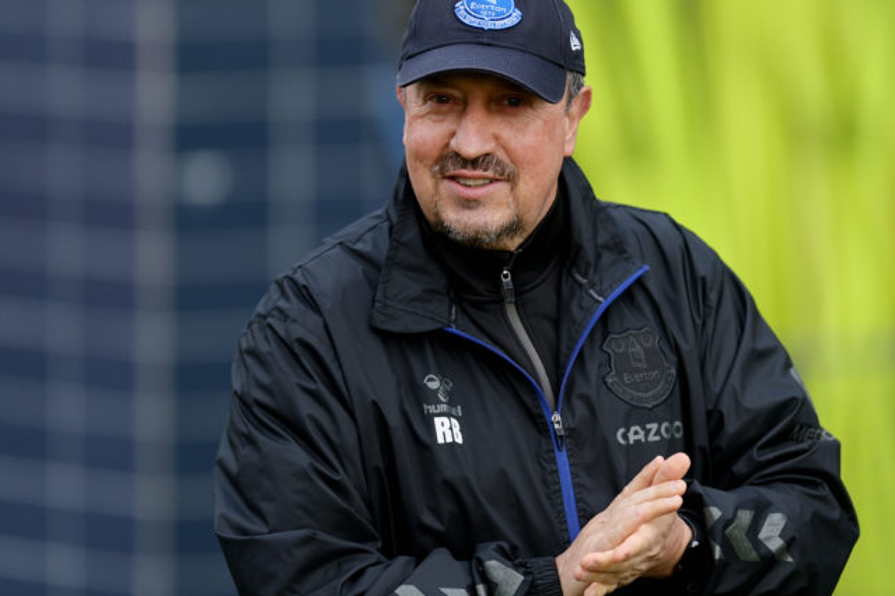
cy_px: 248
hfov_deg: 4.3
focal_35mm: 481
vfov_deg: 2.9
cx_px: 490
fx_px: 11957
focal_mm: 400
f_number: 2.8
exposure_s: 1/1000
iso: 320
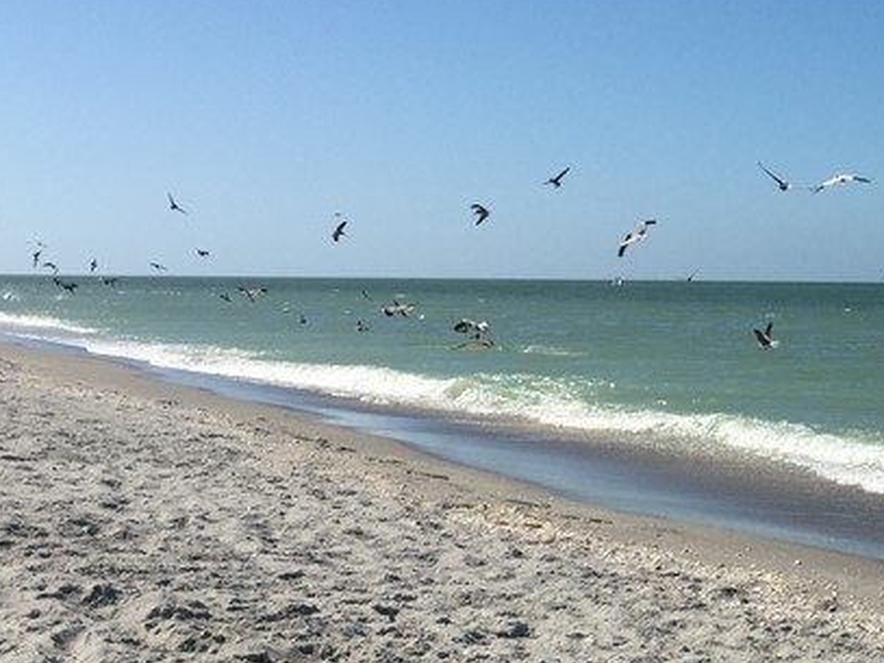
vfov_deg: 20.2
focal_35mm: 73
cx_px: 947
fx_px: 1864
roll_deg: -1.0
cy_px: 300
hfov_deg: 25.0
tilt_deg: +1.3
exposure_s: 1/3968
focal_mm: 4.15
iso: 32
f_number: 2.2
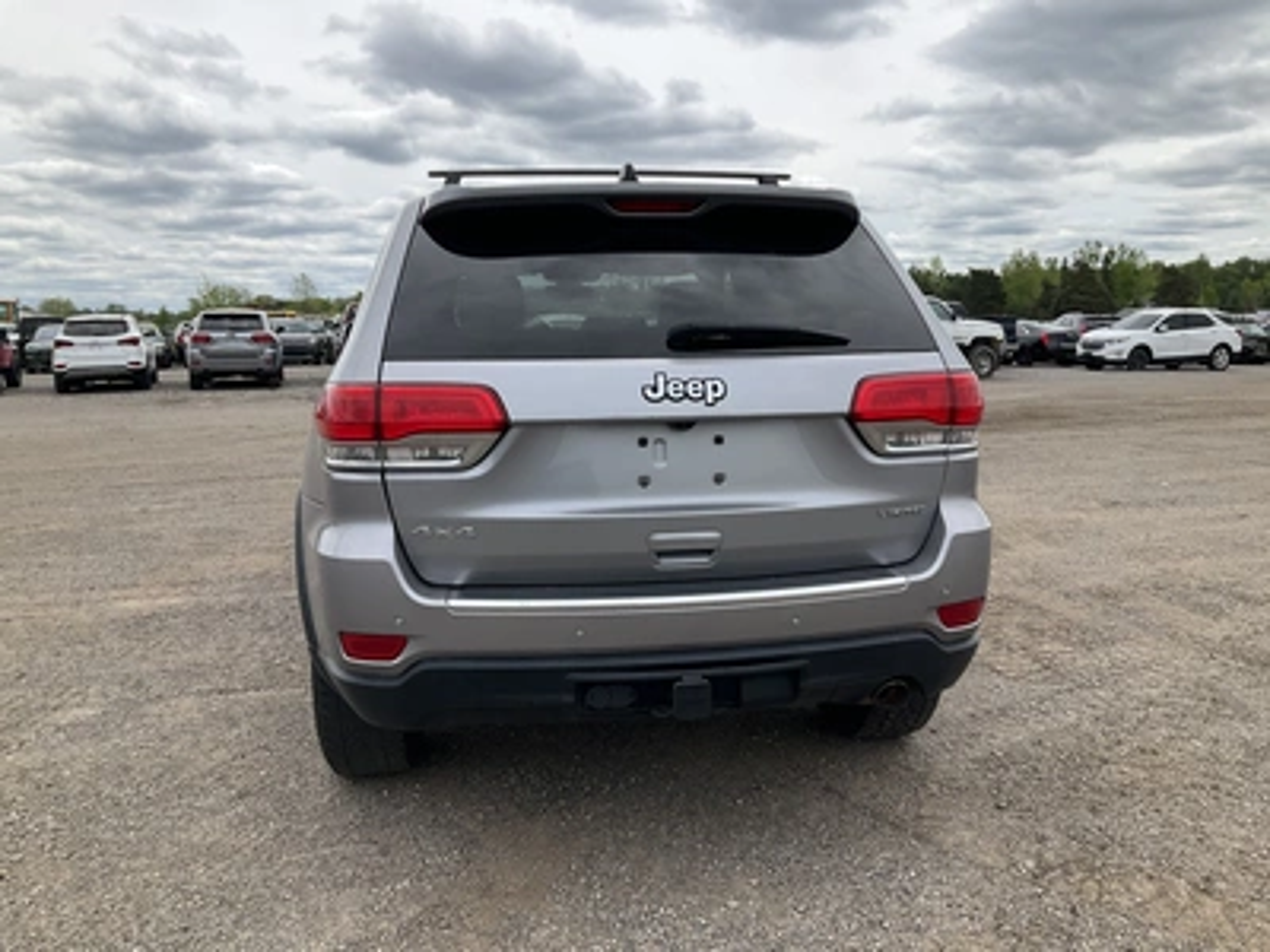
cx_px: 635
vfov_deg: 48.2
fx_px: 1064
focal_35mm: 29
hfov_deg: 61.7
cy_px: 476
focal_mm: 3
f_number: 1.8
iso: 25
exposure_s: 1/1912
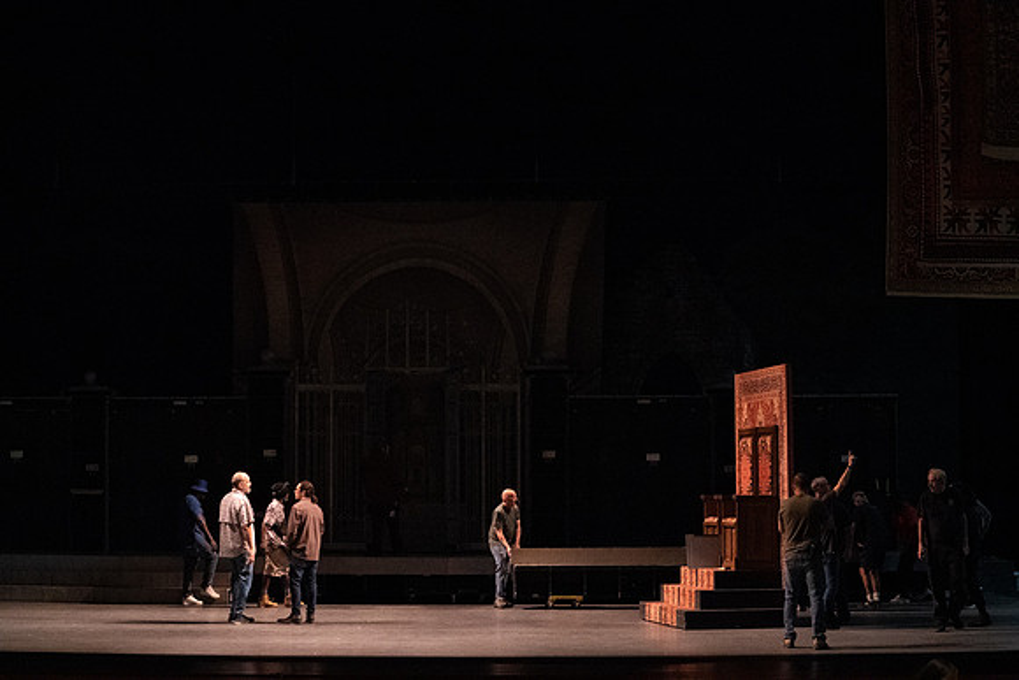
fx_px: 1982
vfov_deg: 19.5
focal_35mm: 70
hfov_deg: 28.8
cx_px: 510
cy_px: 340
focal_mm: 70
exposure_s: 1/320
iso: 25600
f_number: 5
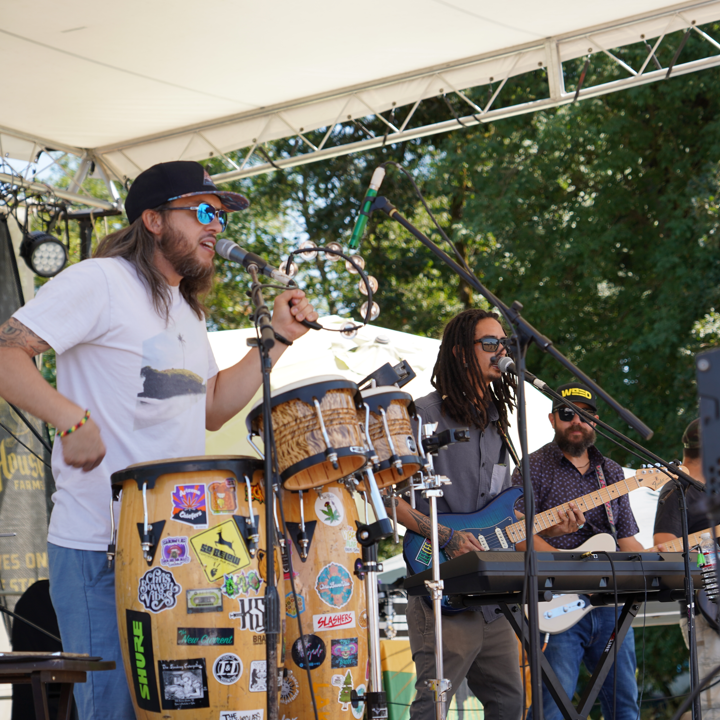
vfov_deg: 18.3
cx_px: 504
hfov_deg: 18.2
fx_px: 2236
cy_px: 360
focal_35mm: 95
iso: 100
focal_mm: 74
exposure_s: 1/200
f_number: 5
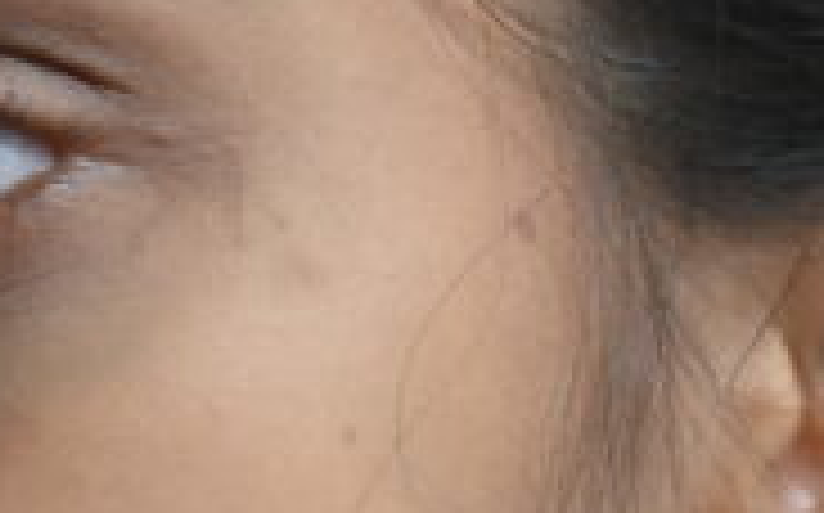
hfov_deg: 15.2
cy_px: 385
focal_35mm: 135
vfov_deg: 9.7
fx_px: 3032
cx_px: 36
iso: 1000
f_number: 4
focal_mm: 21
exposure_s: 1/125
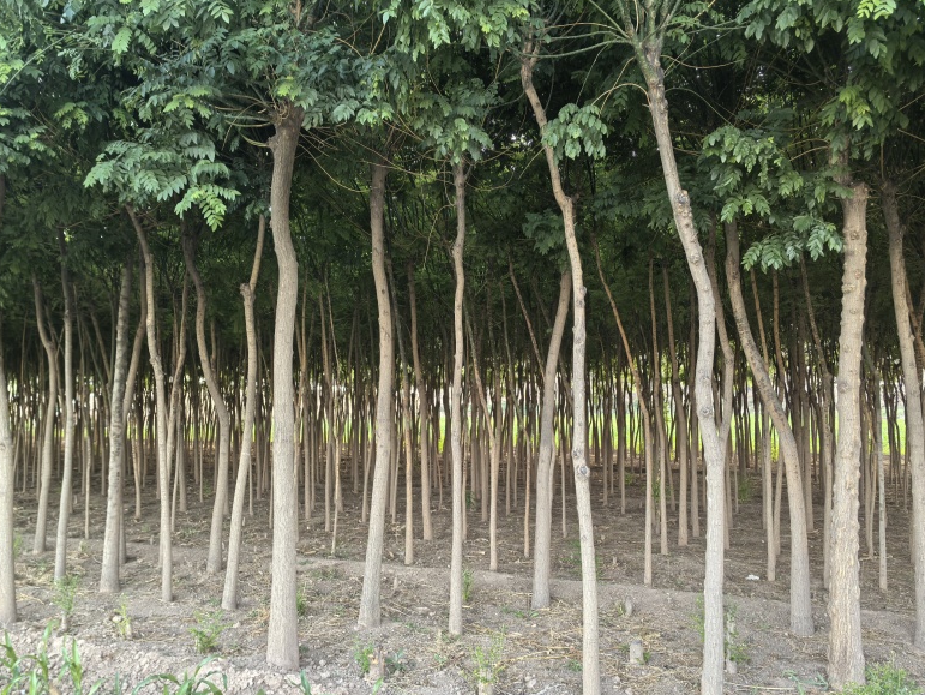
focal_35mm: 28
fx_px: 749
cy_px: 354
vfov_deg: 49.8
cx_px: 464
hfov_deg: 63.4
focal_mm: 5.75
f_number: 2
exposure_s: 1/100
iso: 160
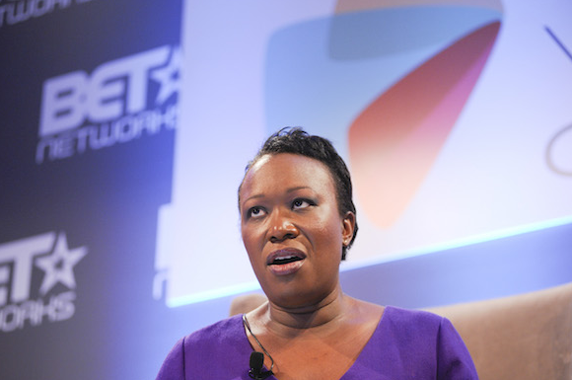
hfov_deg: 20.4
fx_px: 1587
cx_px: 300
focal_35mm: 100
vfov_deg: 13.6
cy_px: 204
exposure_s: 1/200
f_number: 3.2
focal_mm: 92
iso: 1600
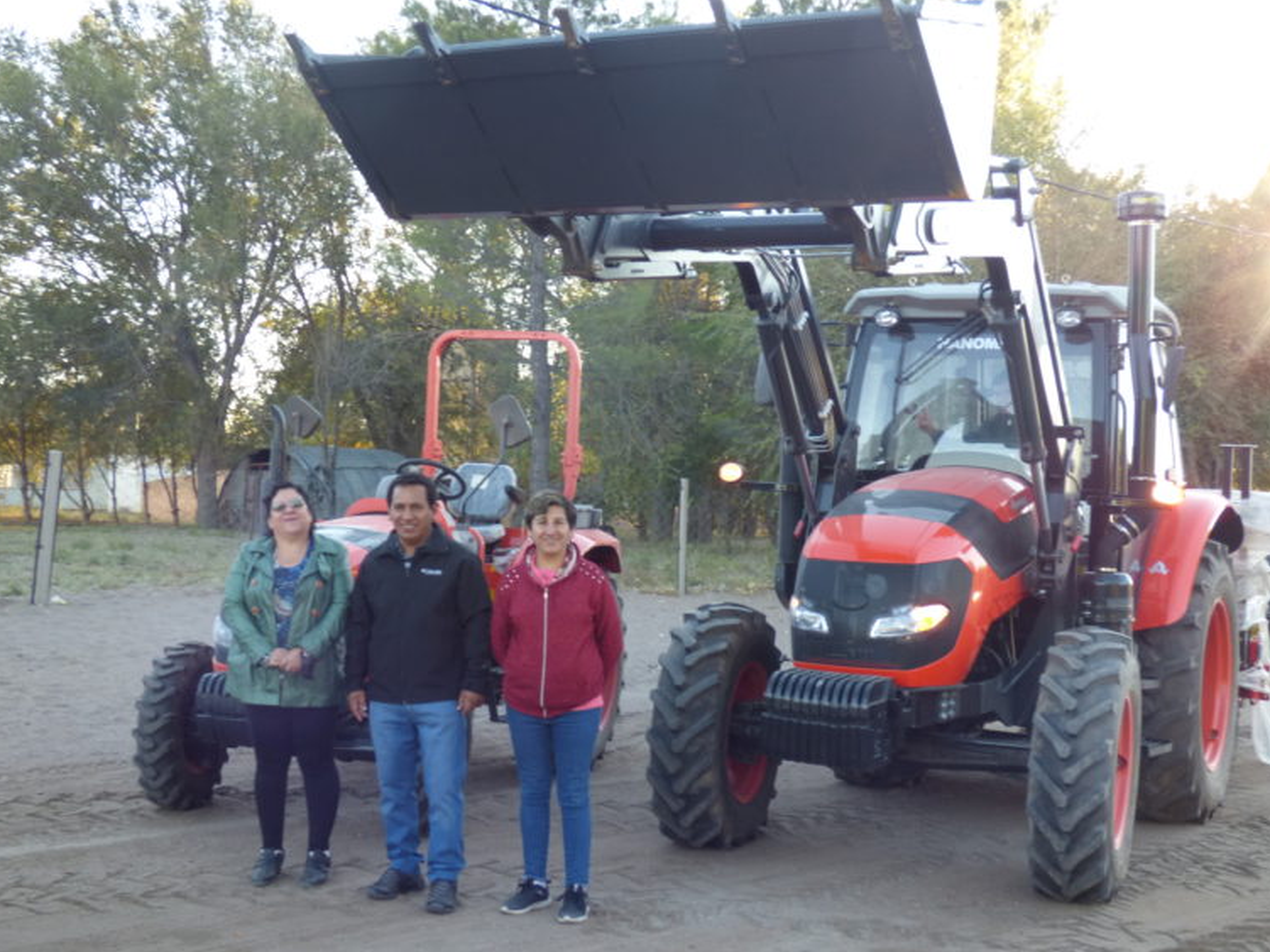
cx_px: 631
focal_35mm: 46
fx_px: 1687
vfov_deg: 31.5
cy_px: 468
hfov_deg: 41.2
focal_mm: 7.79
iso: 125
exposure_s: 1/60
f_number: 3.7
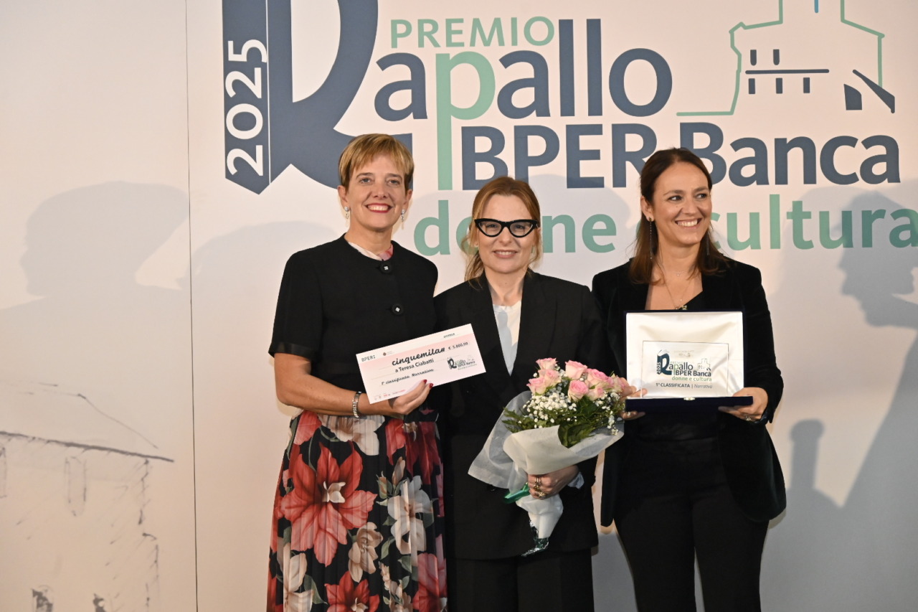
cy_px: 306
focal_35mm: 81
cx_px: 459
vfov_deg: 16.9
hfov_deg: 25.1
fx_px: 2065
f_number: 6.3
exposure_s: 1/250
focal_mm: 81
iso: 5600
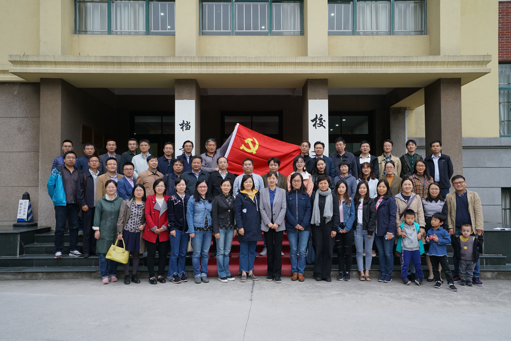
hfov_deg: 60.3
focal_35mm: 31
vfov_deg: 42.3
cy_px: 170
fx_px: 440
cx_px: 256
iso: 800
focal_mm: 31
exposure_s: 1/80
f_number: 8
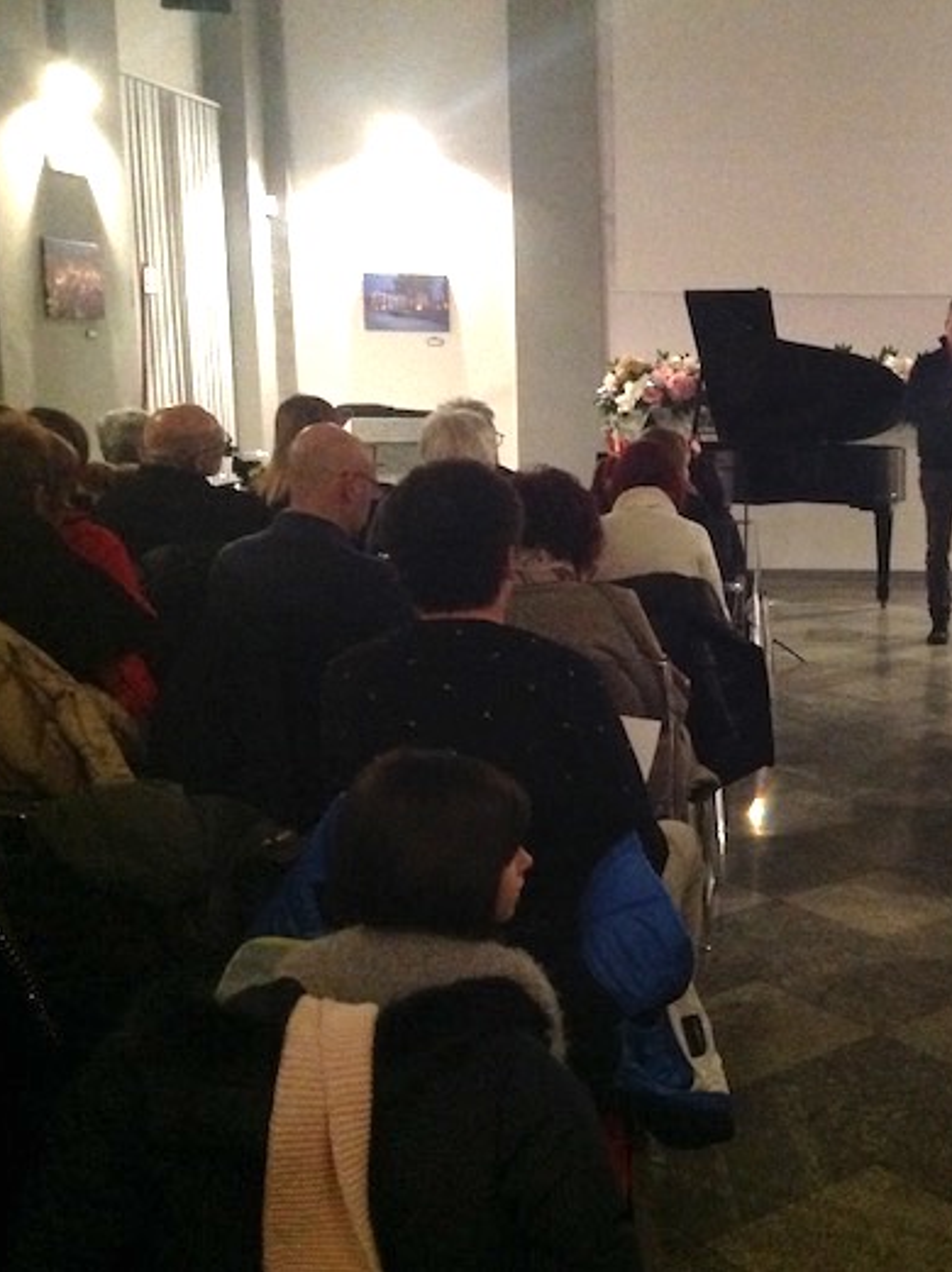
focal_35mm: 47
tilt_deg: -8.4
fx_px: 1726
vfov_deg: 40.5
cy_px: 636
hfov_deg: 29.8
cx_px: 823
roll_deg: -0.9
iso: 800
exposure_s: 1/15
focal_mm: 4.28
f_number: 2.4
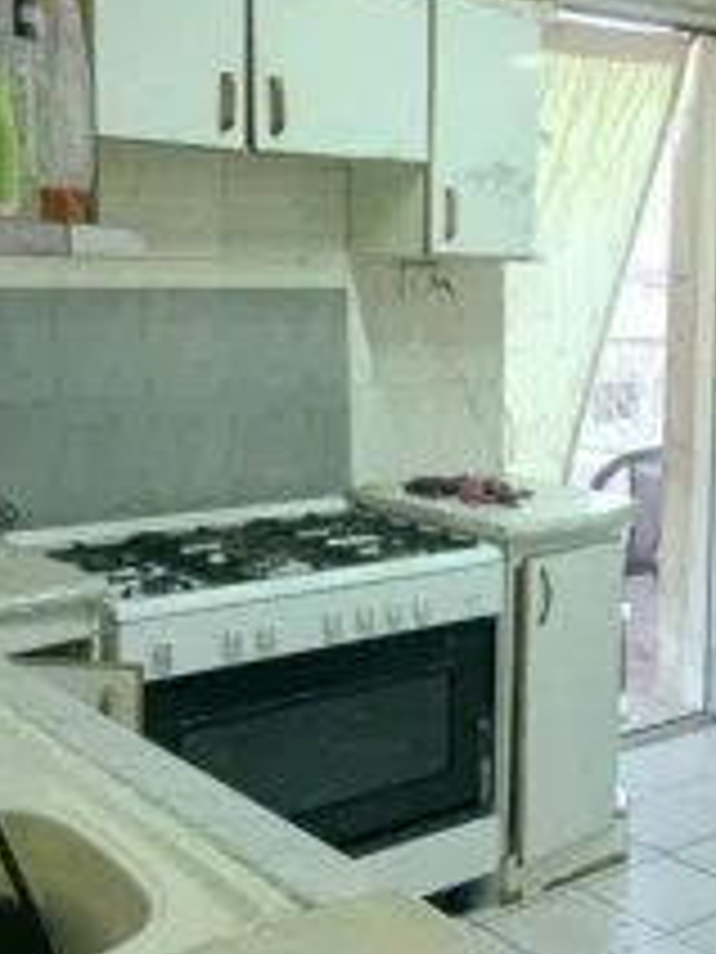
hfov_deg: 28.0
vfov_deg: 37.5
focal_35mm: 51
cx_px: 563
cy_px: 486
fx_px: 1407
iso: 1932
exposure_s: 1/50
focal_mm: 4.11
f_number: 1.6
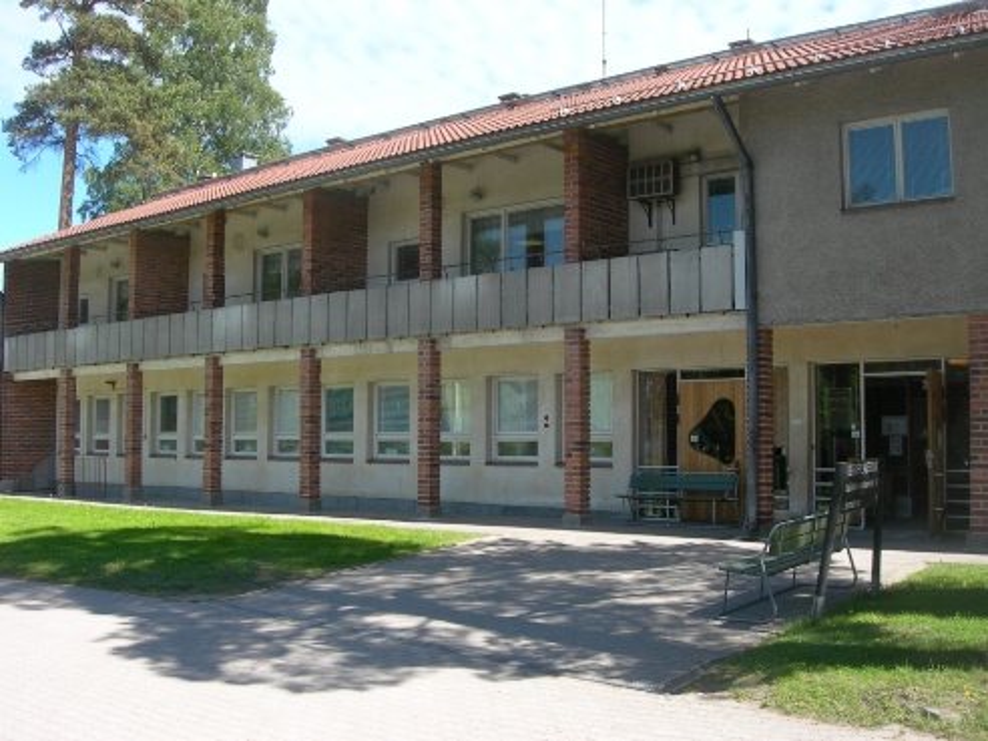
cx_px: 494
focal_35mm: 38
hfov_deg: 49.0
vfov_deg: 37.7
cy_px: 370
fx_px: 1085
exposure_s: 1/180
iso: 50
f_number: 4.8
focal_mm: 7.8
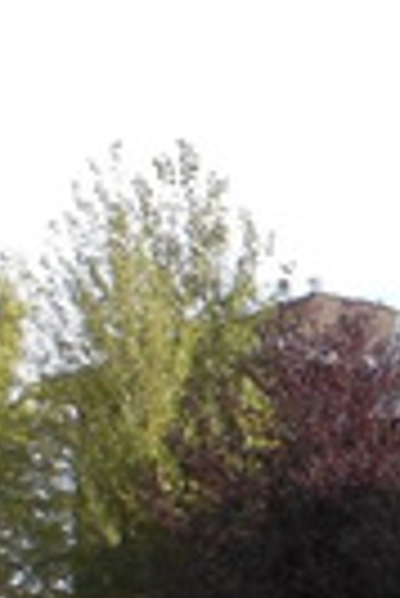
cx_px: 1128
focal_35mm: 140
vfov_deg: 14.0
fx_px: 2327
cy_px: 782
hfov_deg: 8.5
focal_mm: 5
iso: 80
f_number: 3.7
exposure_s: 1/320
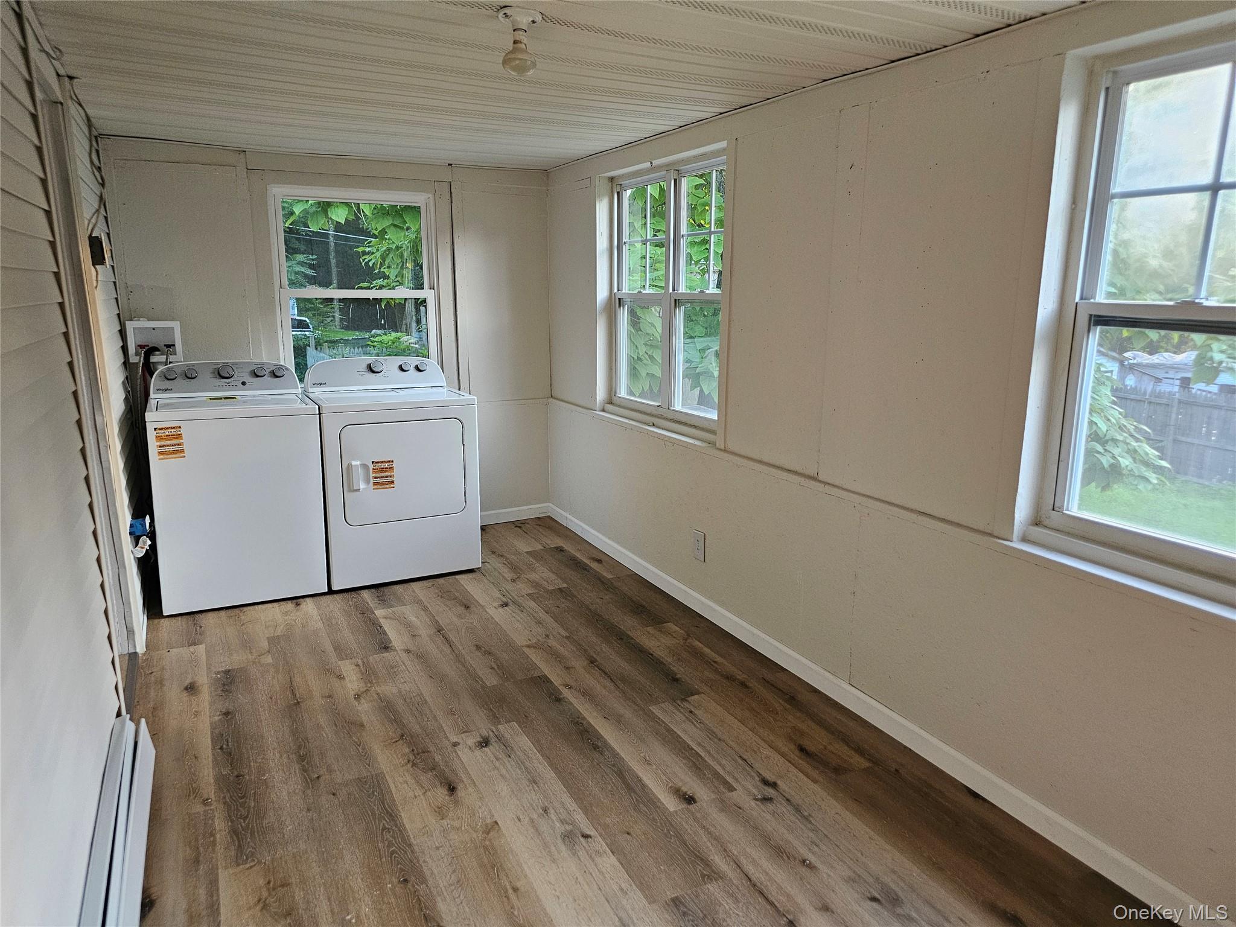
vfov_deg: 58.9
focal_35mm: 23
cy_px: 464
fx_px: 821
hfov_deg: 73.9
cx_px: 618
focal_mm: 6.3
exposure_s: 1/120
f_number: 1.7
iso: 500
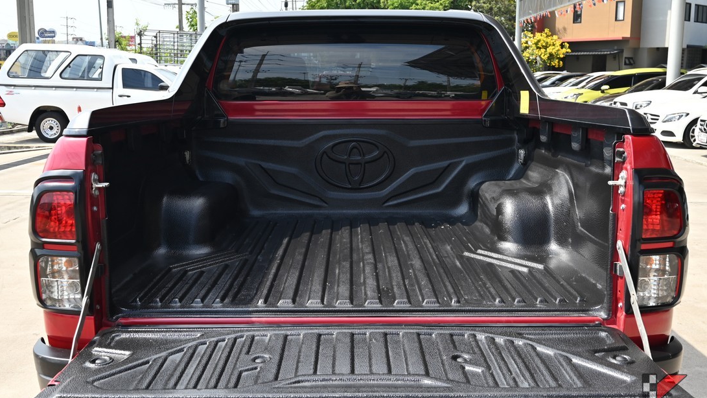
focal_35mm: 38
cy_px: 206
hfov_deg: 52.8
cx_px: 354
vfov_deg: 31.2
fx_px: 712
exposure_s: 1/350
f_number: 6.7
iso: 200
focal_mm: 24
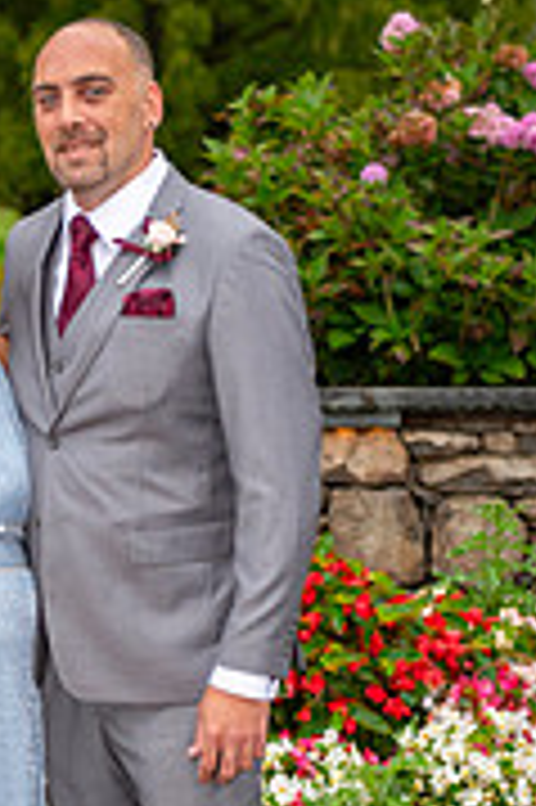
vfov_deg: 14.9
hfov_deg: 9.9
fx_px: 3088
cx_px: 38
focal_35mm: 138
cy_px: 459
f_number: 2.8
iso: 800
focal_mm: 55
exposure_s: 1/2000
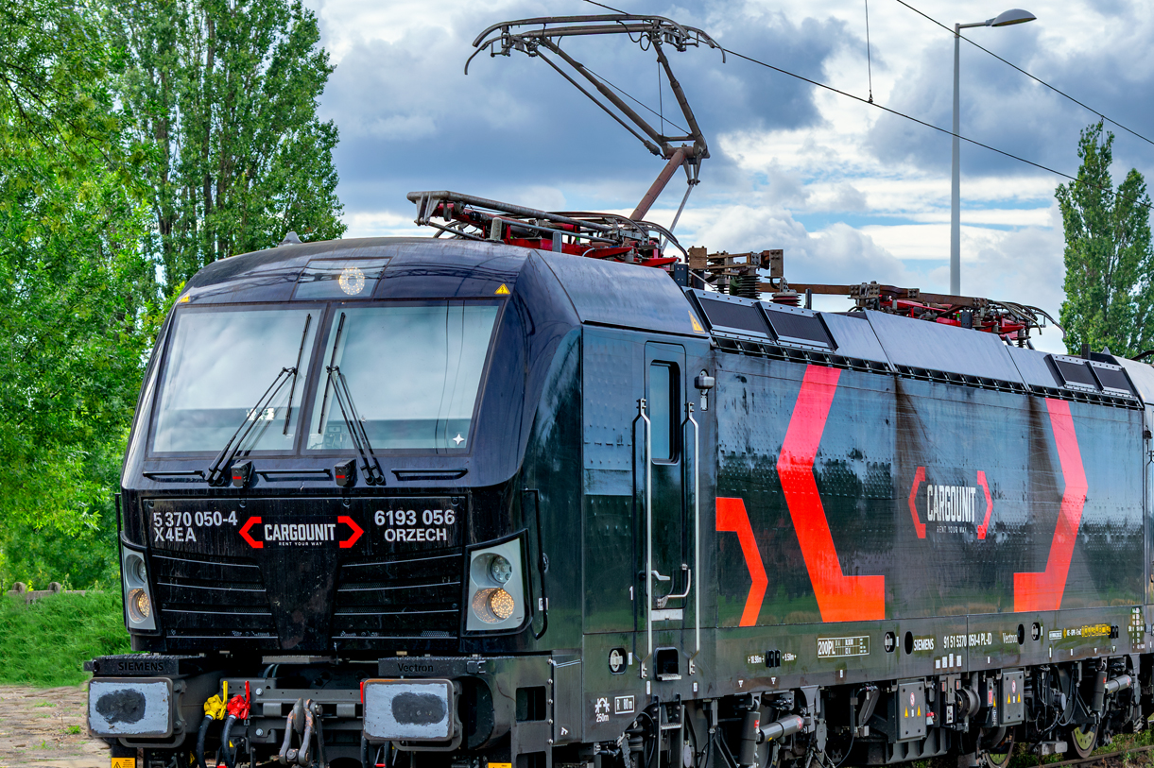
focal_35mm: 114
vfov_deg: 12.0
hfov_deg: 17.9
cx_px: 651
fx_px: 3653
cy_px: 460
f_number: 7.1
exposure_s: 1/320
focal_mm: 58
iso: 160
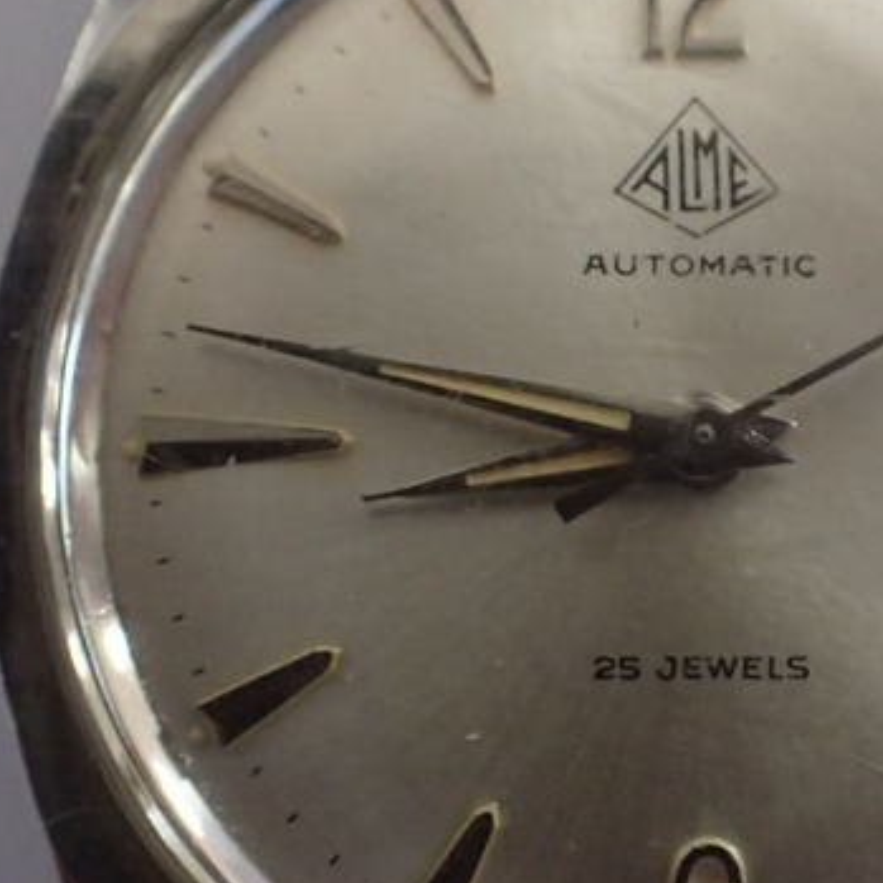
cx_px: 729
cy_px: 460
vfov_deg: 22.5
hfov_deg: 22.1
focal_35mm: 77
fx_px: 2222
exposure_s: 1/40
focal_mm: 6.86
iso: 1000
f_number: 2.7
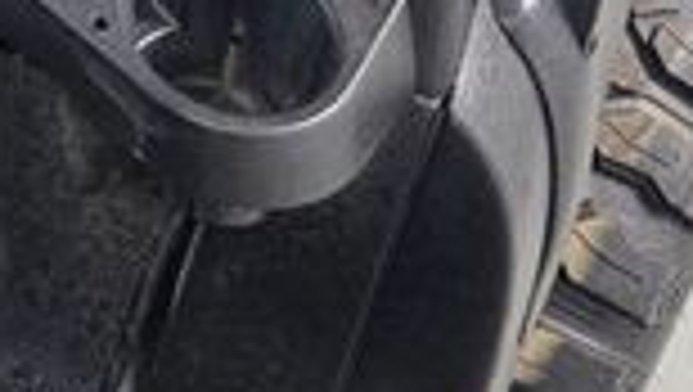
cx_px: -418
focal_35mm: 104
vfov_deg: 10.1
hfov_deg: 17.8
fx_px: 1913
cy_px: -559
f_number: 1.7
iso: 400
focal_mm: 6.3
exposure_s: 1/120
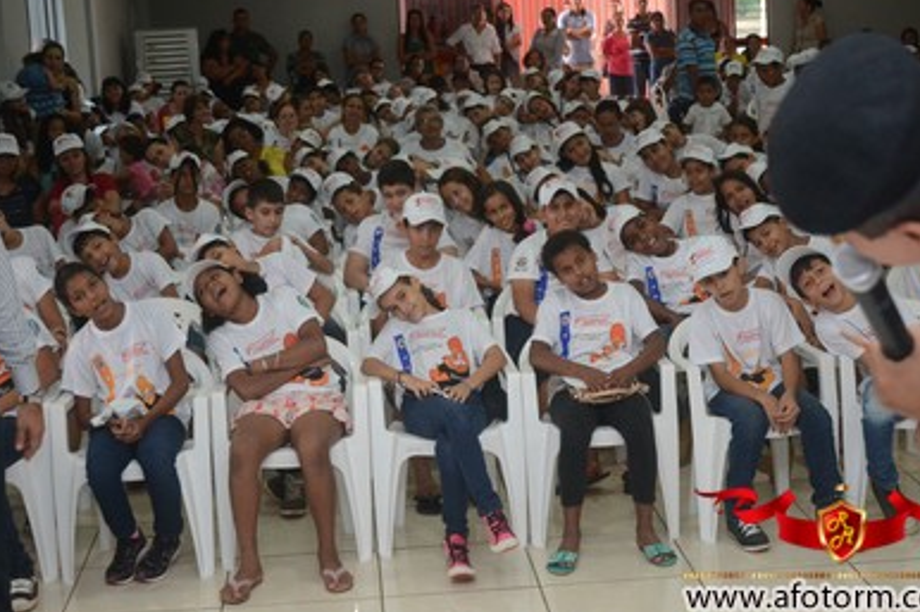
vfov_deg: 19.4
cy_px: 281
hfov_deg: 28.9
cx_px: 484
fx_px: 1788
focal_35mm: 70
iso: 1600
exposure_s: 1/125
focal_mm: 40
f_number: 4.5
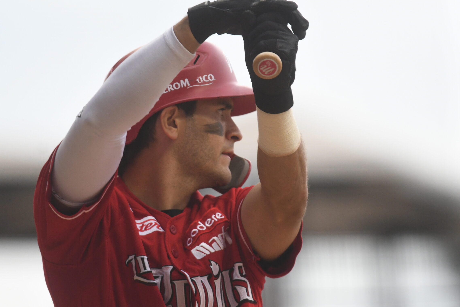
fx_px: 9097
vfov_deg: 1.9
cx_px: 230
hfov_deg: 2.9
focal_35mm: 712
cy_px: 156
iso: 1250
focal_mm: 420
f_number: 4
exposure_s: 1/1000
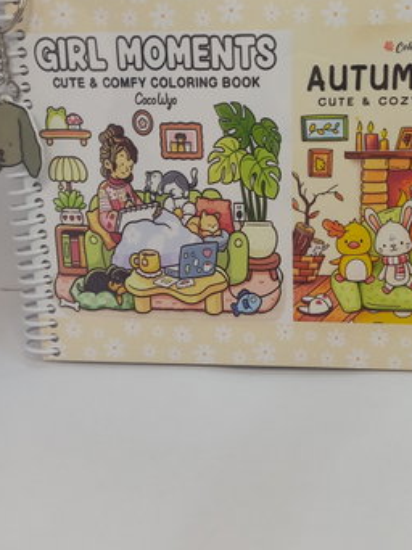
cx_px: 288
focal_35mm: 39
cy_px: 232
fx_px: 620
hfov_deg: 36.2
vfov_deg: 47.7
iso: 125
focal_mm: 4.65
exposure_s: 1/50
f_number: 1.8
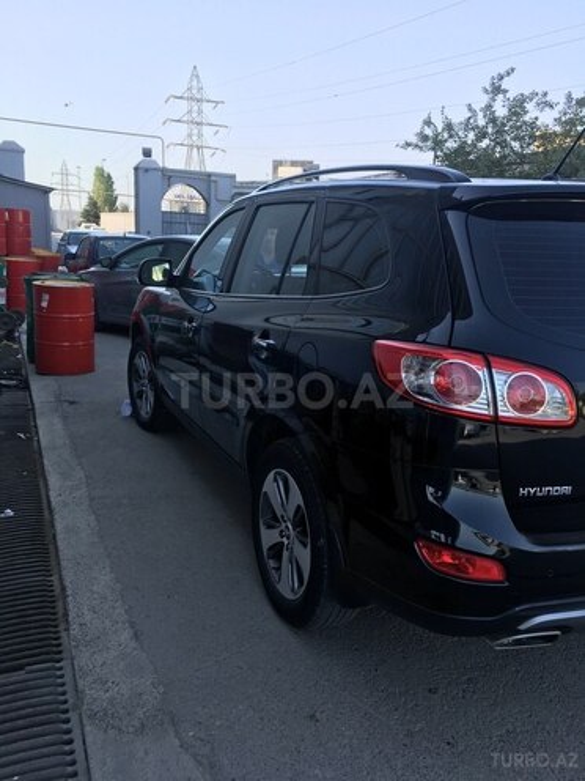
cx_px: 292
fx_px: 653
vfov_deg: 61.7
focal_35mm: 29
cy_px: 390
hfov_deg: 48.2
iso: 25
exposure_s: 1/538
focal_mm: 4.15
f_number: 2.2
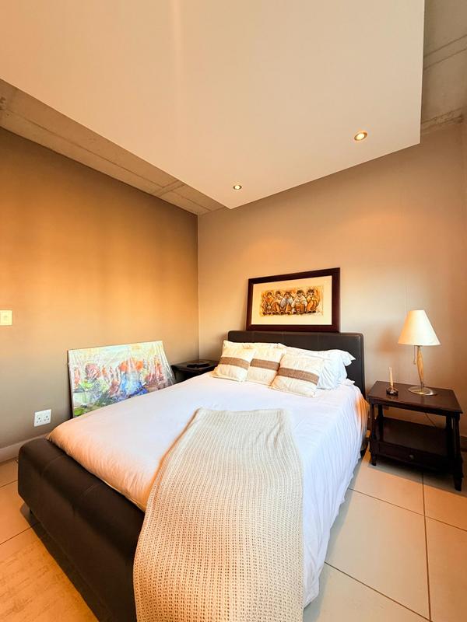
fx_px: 252
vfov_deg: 102.1
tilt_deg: +1.6
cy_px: 311
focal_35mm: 14
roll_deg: +1.4
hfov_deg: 85.7
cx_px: 234
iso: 160
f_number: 2.2
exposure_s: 1/100
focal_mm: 2.22
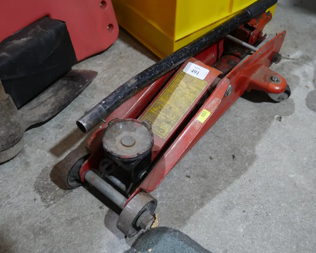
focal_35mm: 38
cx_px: 160
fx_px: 355
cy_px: 126
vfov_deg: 39.2
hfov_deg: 47.9
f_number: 4
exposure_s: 1/60
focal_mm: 18
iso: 400
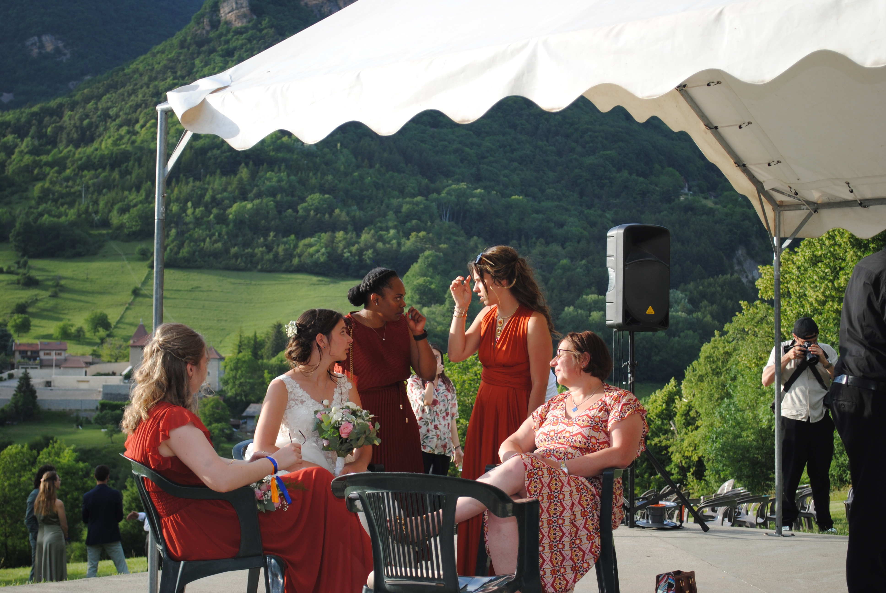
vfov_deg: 21.6
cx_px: 443
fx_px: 1552
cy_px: 296
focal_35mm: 63
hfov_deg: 31.9
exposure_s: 1/200
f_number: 5.6
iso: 100
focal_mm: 42
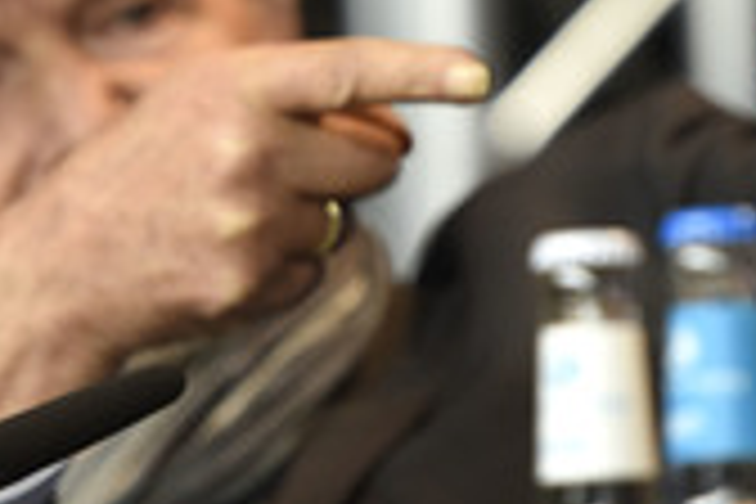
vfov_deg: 2.0
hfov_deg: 2.9
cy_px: -50
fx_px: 14769
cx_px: 650
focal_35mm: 703
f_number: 3.2
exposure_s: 1/320
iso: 640
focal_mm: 175
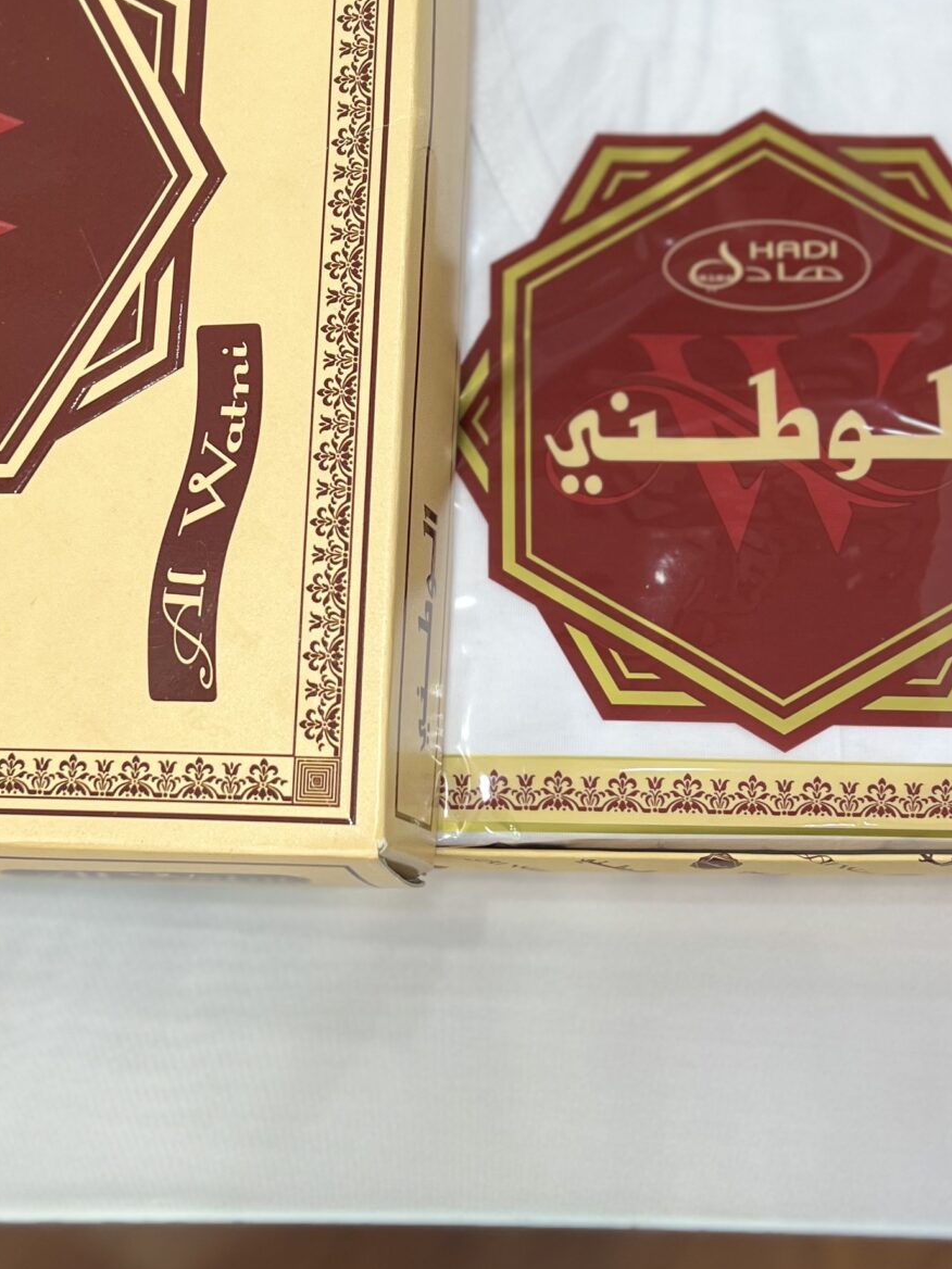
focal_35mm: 57
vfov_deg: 33.7
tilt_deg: -77.7
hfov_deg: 25.5
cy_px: 516
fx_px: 2090
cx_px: 327
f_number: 1.5
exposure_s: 1/156
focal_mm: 5.7
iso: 40
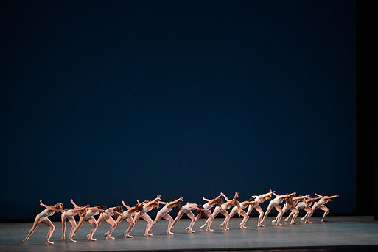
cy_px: 133
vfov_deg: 12.1
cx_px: 199
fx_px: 1186
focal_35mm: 113
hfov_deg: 18.1
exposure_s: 1/400
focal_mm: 100
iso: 5000
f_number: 6.3
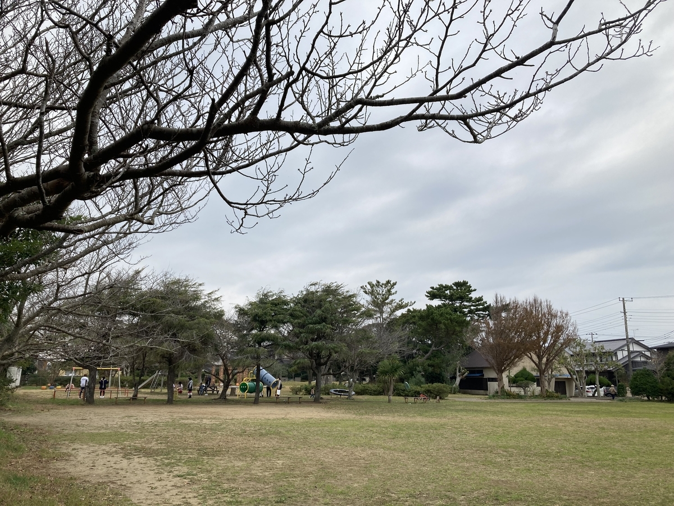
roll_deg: -2.1
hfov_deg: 63.4
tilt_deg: +14.4
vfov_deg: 49.7
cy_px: 253
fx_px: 545
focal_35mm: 28
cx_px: 337
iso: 20
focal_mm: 3.99
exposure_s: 1/684
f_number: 1.8
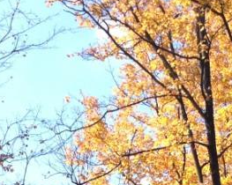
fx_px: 1338
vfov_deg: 7.3
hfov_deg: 9.9
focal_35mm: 195
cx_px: 117
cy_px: 479
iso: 50
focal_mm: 4.28
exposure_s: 1/778
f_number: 2.4
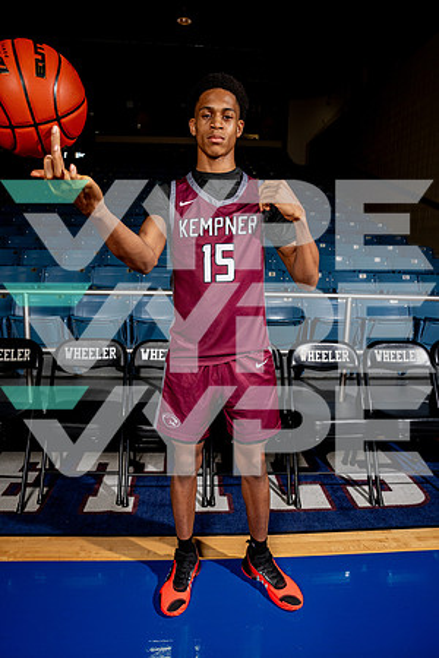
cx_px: 220
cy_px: 329
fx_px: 439
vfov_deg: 73.7
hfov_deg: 53.1
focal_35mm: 24
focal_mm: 24
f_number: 7.1
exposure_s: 1/125
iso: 250
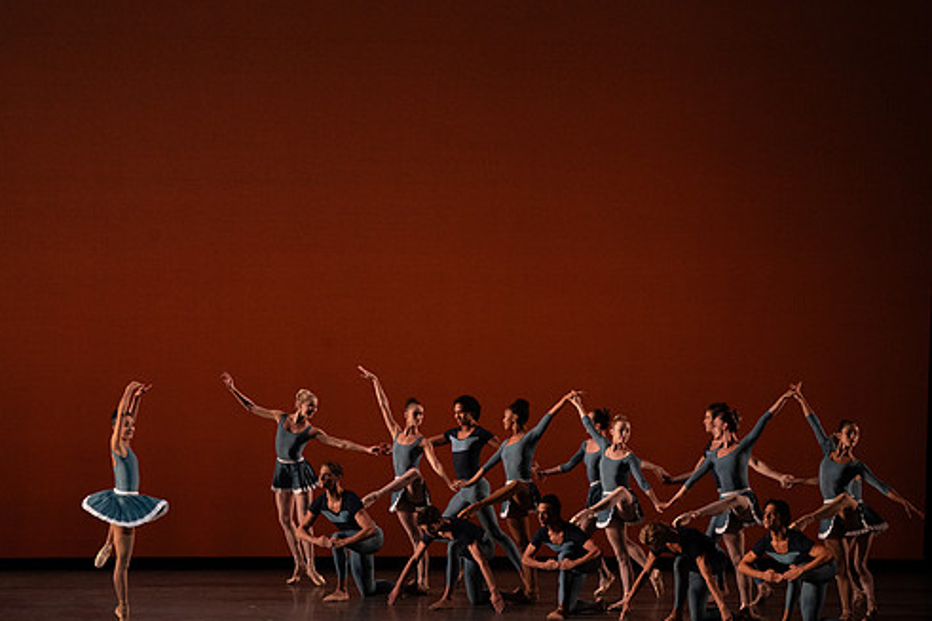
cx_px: 446
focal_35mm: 189
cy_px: 329
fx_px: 4891
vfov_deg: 7.3
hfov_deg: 10.9
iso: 5000
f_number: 9
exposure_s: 1/400
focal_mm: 160
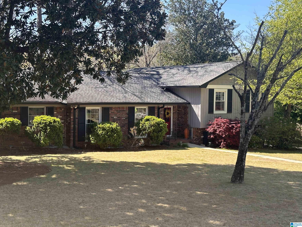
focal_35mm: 48
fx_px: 419
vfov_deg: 30.3
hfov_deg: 39.7
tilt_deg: -3.5
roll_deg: -0.6
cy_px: 114
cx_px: 151
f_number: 1.78
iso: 64
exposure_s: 1/911
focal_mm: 6.86
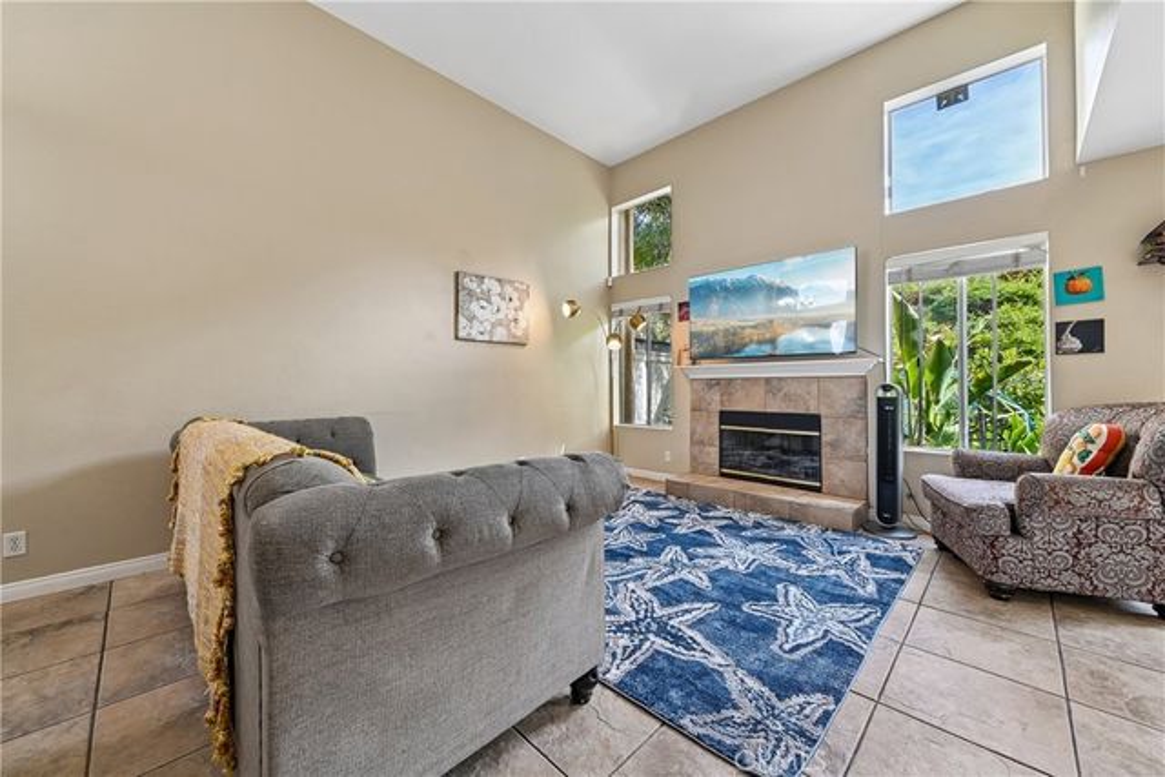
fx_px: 421
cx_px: 582
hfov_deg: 108.3
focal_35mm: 13
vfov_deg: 85.5
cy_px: 388
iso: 250
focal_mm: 13
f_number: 8
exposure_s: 1/10
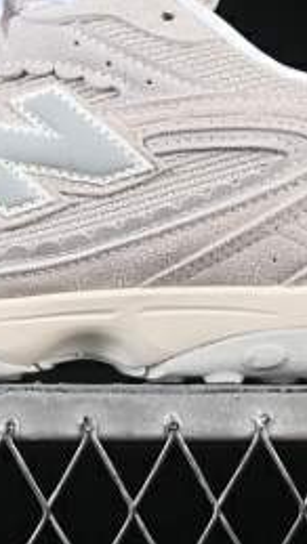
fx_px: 3193
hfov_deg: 5.5
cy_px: 67
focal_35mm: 221
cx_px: 36
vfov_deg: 9.7
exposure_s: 1/80
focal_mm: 50
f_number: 8
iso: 160
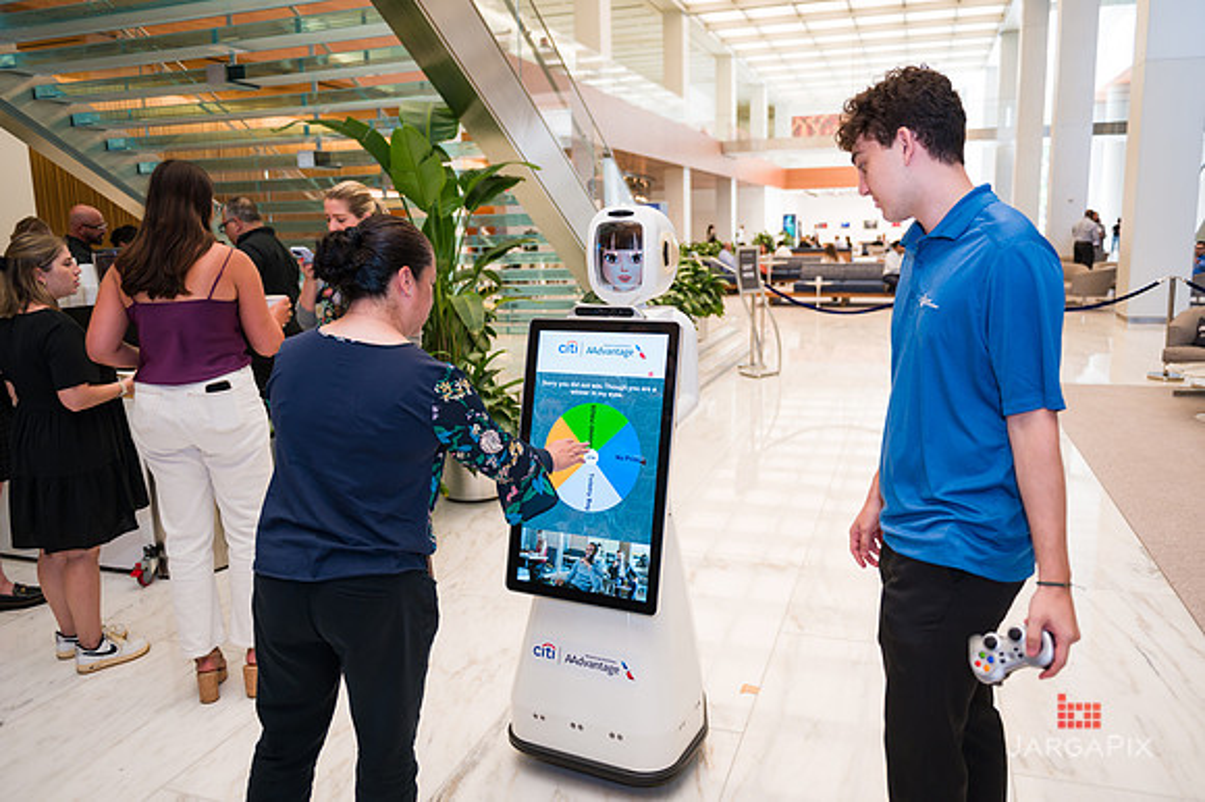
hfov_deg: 67.4
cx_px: 602
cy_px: 401
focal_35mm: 27
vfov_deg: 47.9
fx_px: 903
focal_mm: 27
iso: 400
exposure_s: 1/200
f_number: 3.2
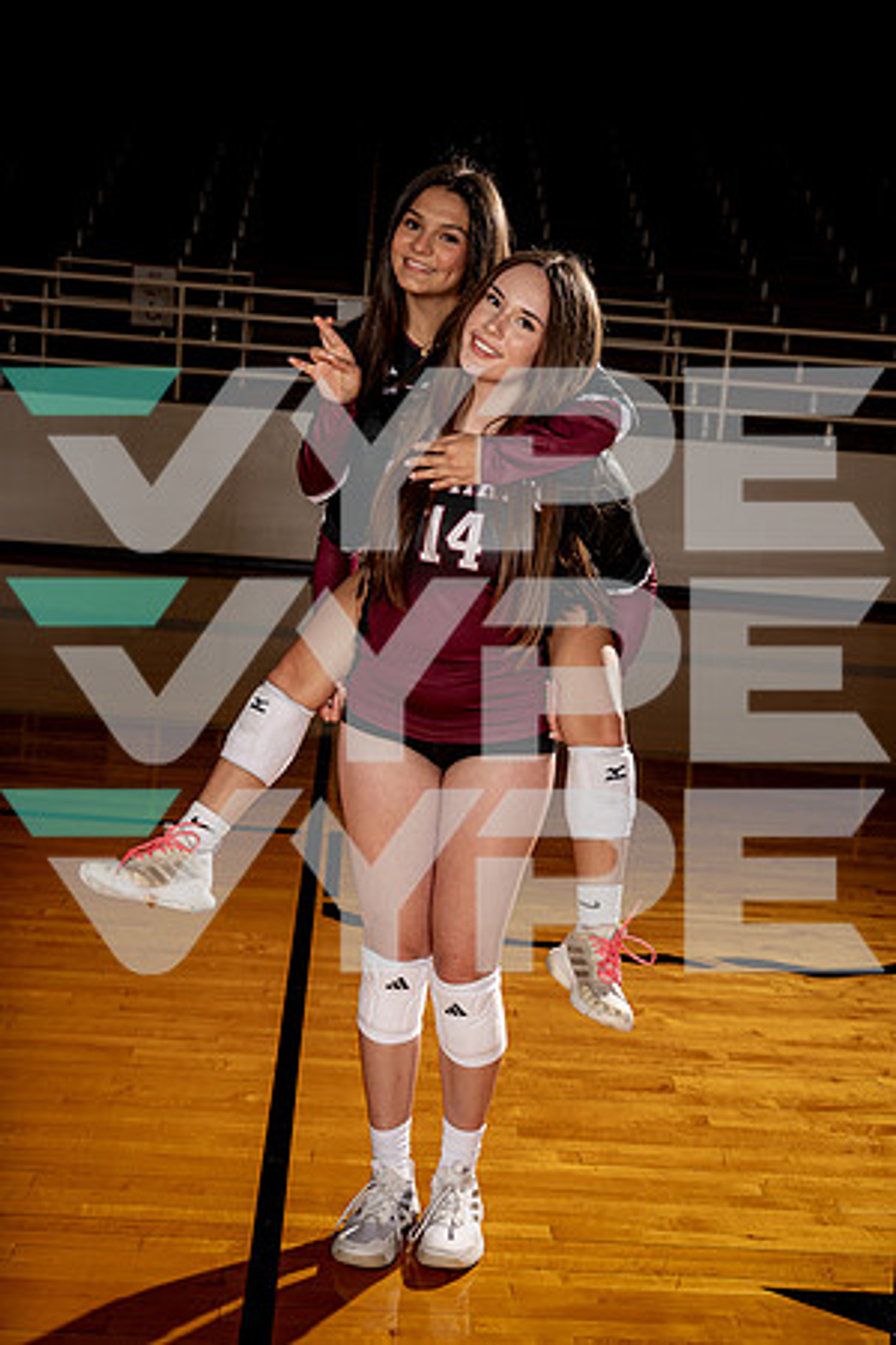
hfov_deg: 28.6
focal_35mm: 47
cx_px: 448
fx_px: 1755
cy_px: 672
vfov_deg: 41.9
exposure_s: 1/250
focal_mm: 47
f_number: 5.6
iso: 100
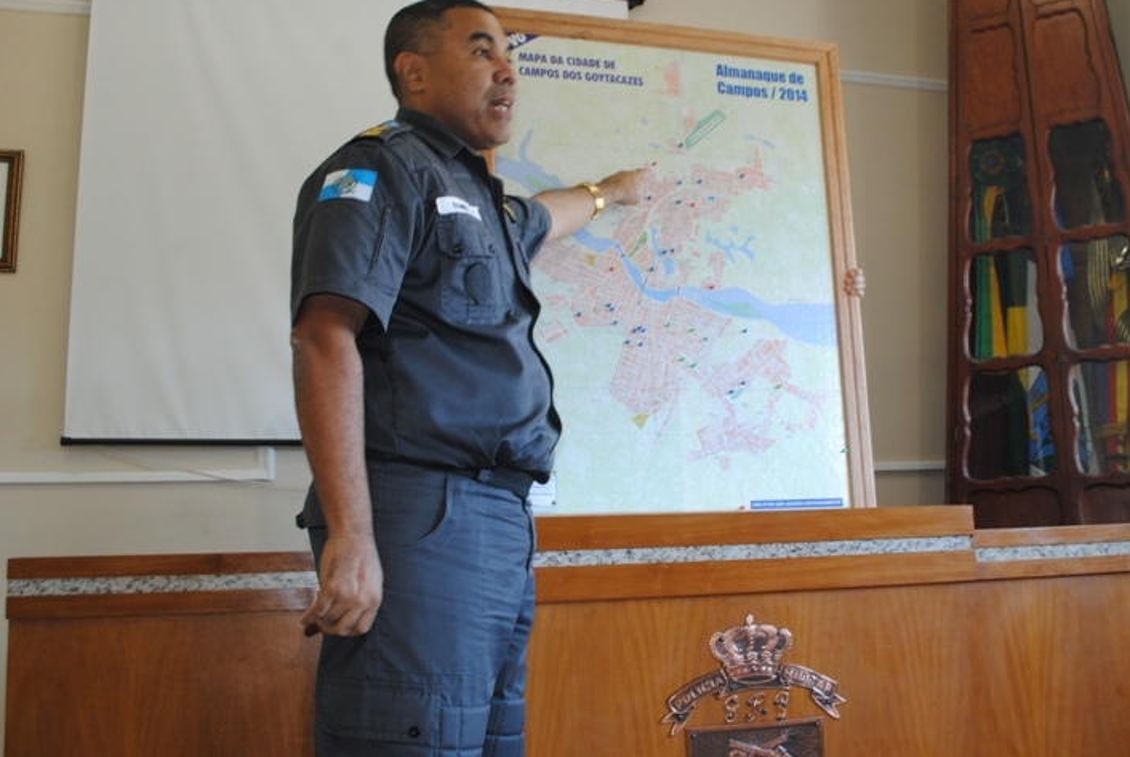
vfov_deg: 39.0
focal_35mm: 34
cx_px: 635
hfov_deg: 55.6
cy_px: 357
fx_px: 1069
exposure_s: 1/20
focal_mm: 20
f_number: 6.3
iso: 450
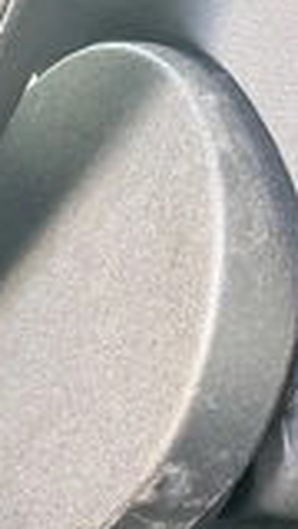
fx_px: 1110
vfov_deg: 26.5
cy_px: 407
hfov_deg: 13.0
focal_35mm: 79
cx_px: -324
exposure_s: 1/30
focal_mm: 3
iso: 320
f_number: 1.8
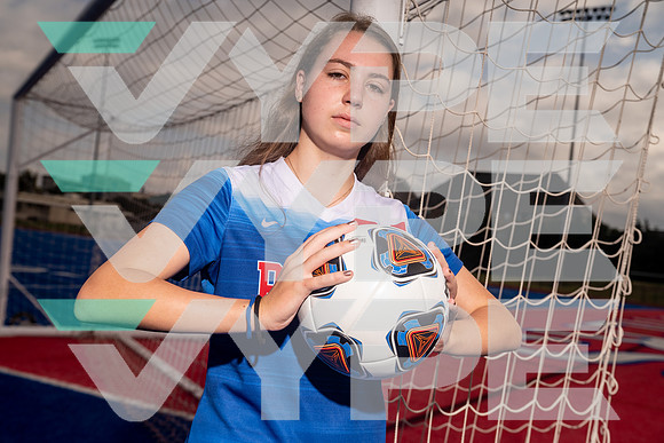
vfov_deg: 32.6
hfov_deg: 47.4
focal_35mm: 41
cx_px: 332
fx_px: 756
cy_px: 222
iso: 100
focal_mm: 41
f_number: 5.6
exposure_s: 1/250
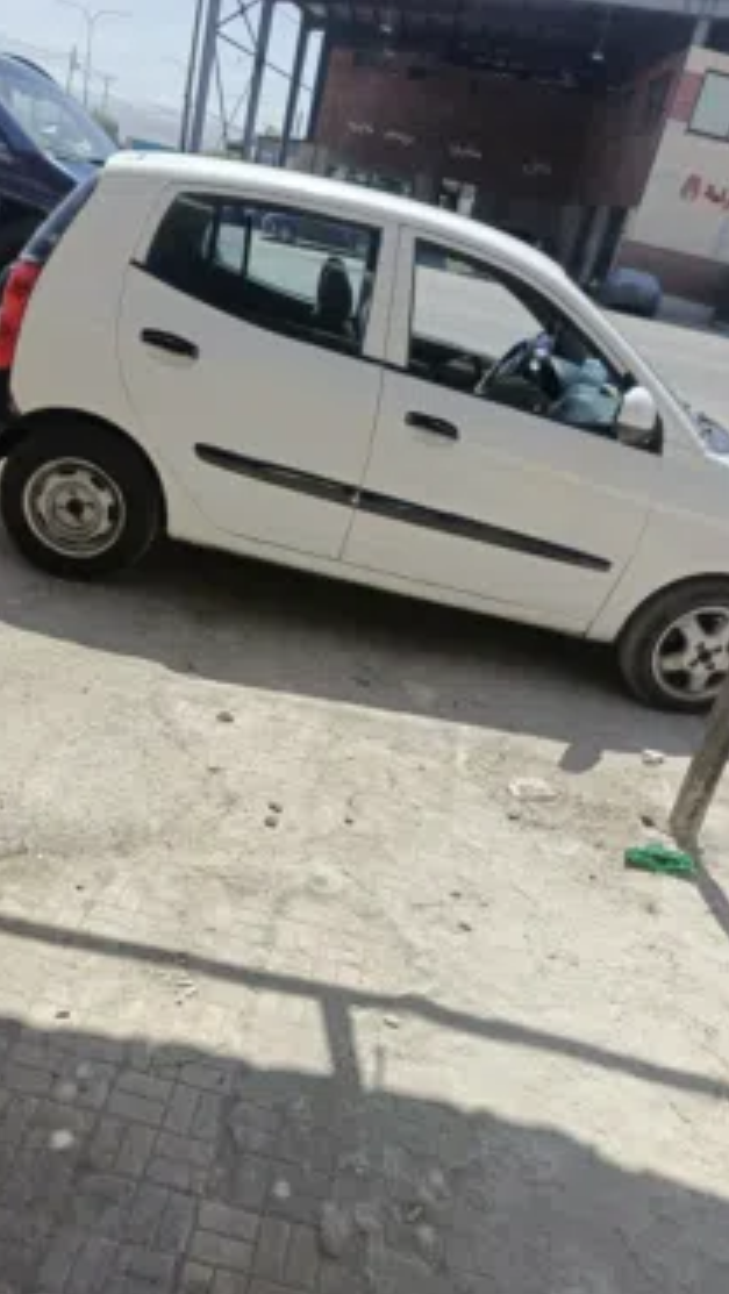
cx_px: 349
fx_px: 927
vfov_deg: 69.7
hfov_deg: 42.9
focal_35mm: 27
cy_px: 694
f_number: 1.7
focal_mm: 5.25
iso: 50
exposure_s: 1/519
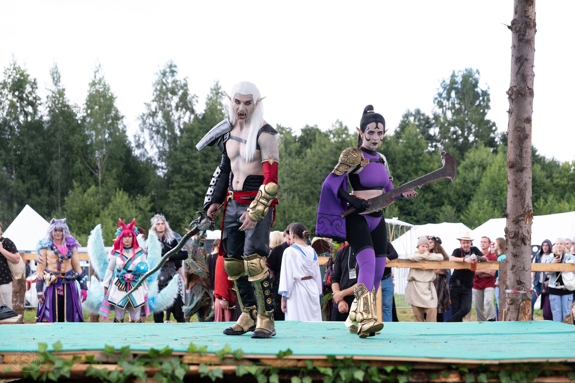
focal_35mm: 73
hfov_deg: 27.7
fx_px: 1166
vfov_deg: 18.7
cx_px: 288
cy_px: 192
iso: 800
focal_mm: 48.5
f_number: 3.6
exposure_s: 1/640
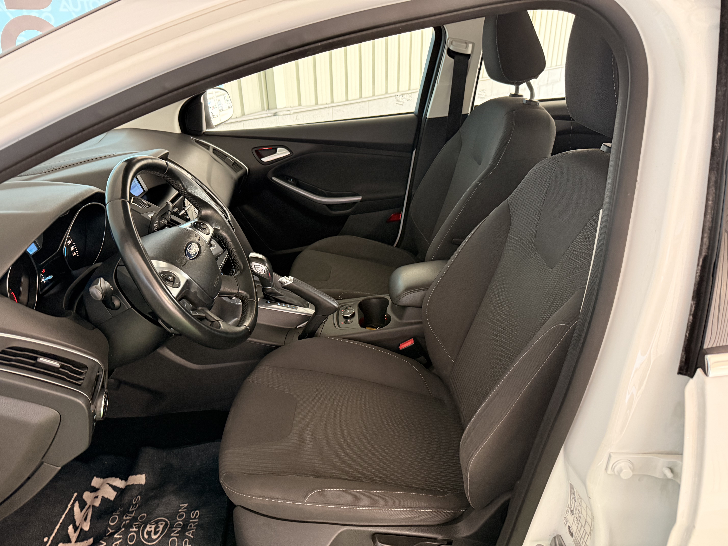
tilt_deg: -26.3
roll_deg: +1.7
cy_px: 273
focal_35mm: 24
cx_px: 364
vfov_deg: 56.8
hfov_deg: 71.6
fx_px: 505
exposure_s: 1/50
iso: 500
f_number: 1.78
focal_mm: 6.76
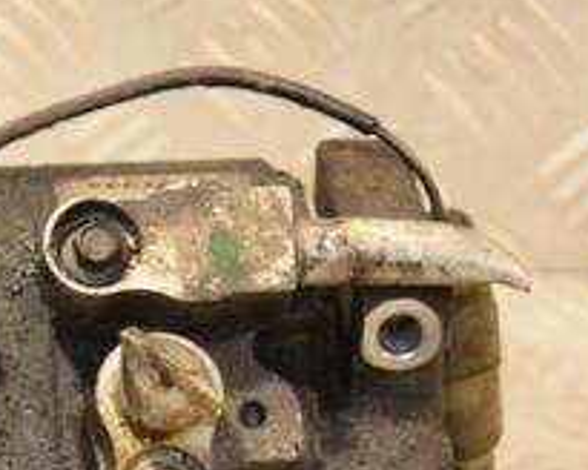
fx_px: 5029
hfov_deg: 6.7
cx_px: 17
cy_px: 504
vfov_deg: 5.3
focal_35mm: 289
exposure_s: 1/80
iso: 800
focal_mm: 70
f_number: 5.3
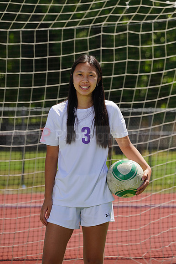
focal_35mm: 400
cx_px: 88
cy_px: 132
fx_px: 2937
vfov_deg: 5.2
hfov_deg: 3.4
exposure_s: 1/250
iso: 200
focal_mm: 400
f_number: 13
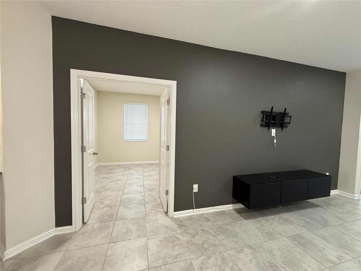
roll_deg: -0.7
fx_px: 146
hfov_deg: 102.1
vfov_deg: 85.7
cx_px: 180
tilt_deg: -1.2
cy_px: 136
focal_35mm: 14
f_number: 2.2
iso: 250
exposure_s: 1/60
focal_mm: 2.22
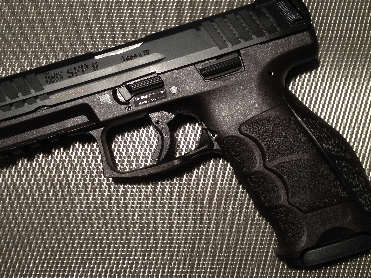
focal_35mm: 47
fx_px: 504
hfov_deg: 40.4
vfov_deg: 30.8
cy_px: 121
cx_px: 179
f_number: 2.4
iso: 80
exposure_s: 1/20
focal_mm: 4.28
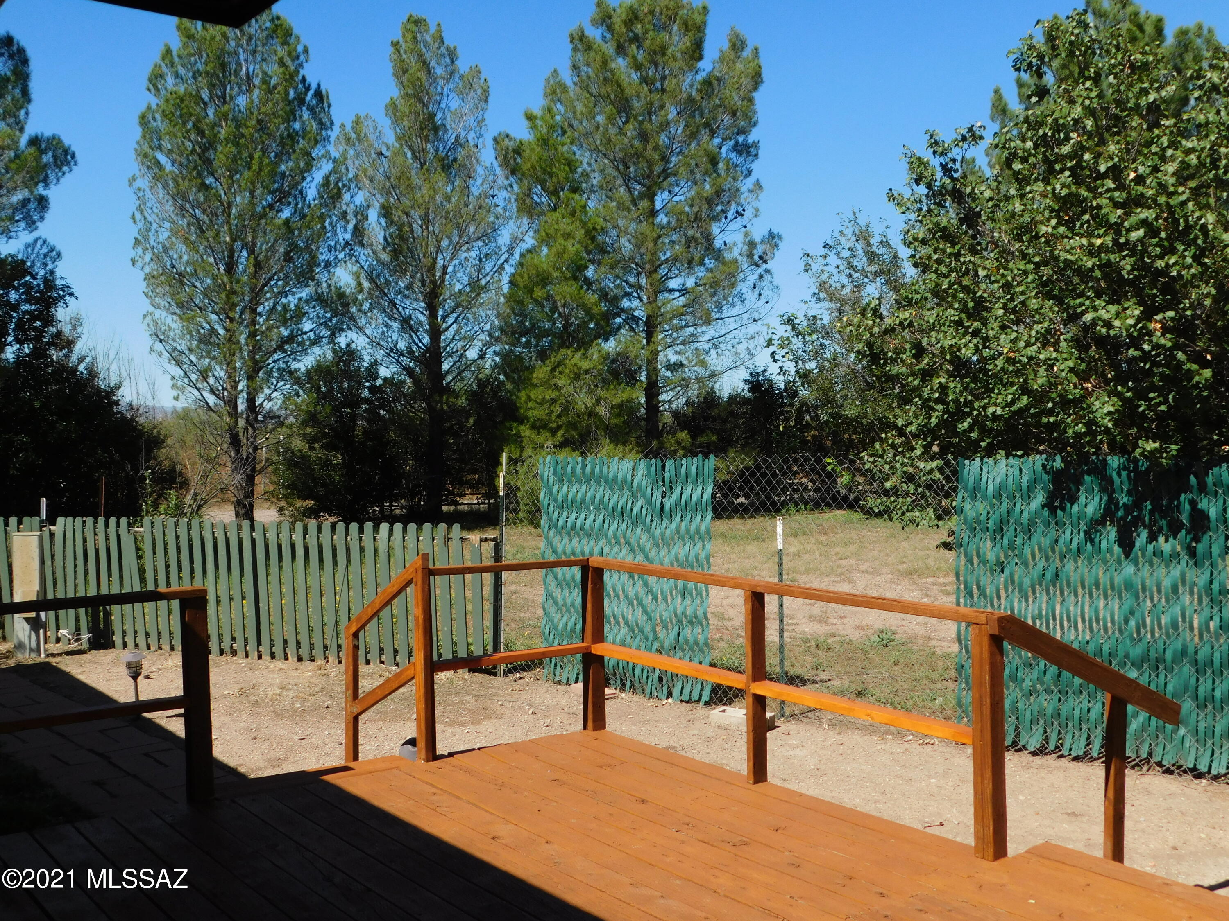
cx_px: 614
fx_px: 1278
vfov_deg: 39.7
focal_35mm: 36
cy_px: 460
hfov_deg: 51.4
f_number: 3.5
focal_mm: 6.3
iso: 125
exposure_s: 1/1250
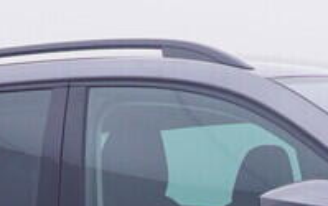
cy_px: 606
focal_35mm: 166
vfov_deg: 7.1
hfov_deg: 12.6
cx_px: 275
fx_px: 1483
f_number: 5
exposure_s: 1/80
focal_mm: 15
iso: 200
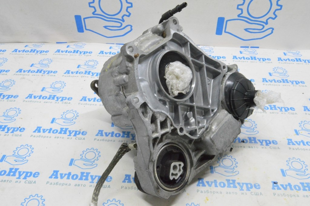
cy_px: 103
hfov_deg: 57.3
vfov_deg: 39.9
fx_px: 284
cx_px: 155
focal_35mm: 33
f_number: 20
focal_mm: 22
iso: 6400
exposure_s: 1/20
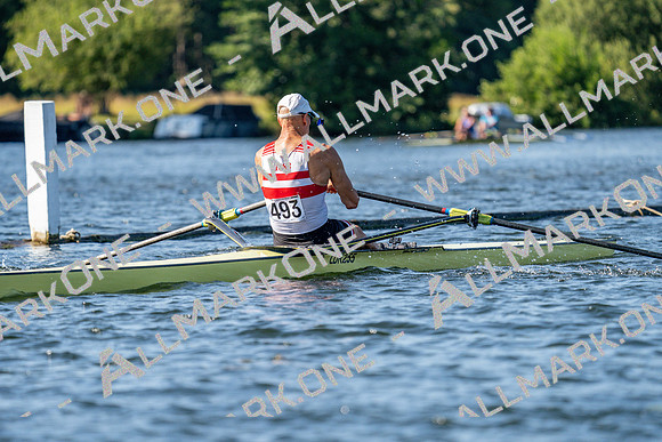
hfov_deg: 5.6
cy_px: 221
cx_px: 331
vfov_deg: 3.7
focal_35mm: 371
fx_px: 6824
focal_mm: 371
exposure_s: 1/1600
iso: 400
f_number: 6.3
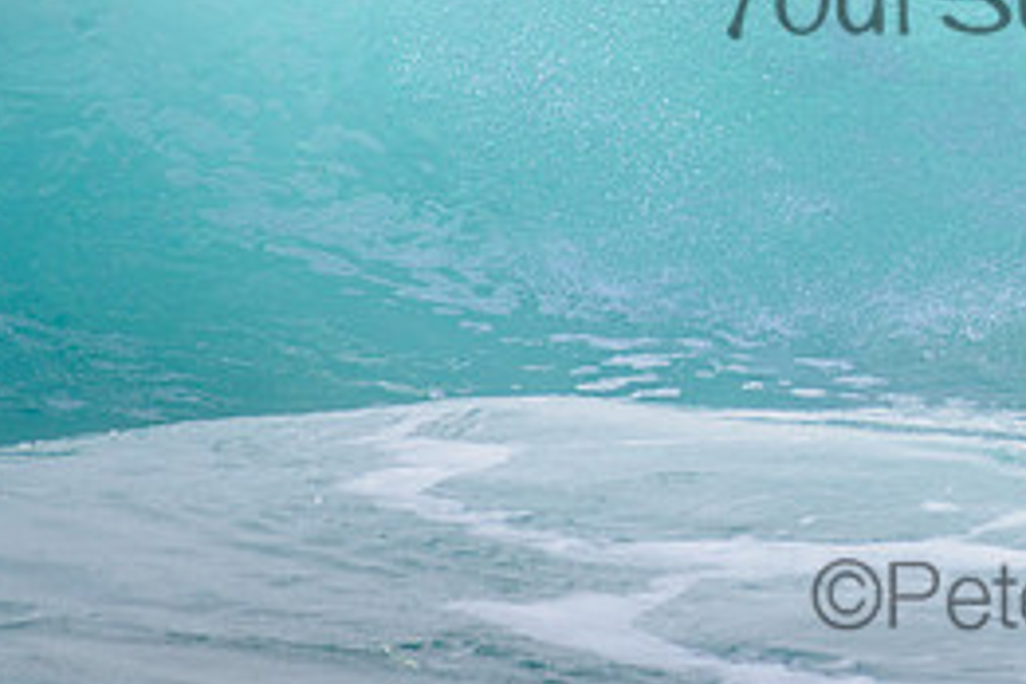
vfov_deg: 1.0
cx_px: 1021
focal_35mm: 1362
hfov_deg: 1.5
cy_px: -229
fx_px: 38814
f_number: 5.6
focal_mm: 500
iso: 200
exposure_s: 1/2000
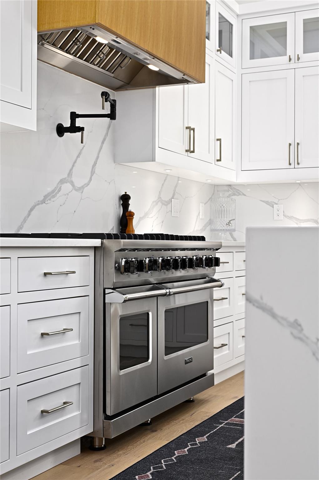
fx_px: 665
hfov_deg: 27.0
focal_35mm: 50
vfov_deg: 39.6
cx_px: 160
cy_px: 240
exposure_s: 1/20
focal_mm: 50
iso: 800
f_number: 8
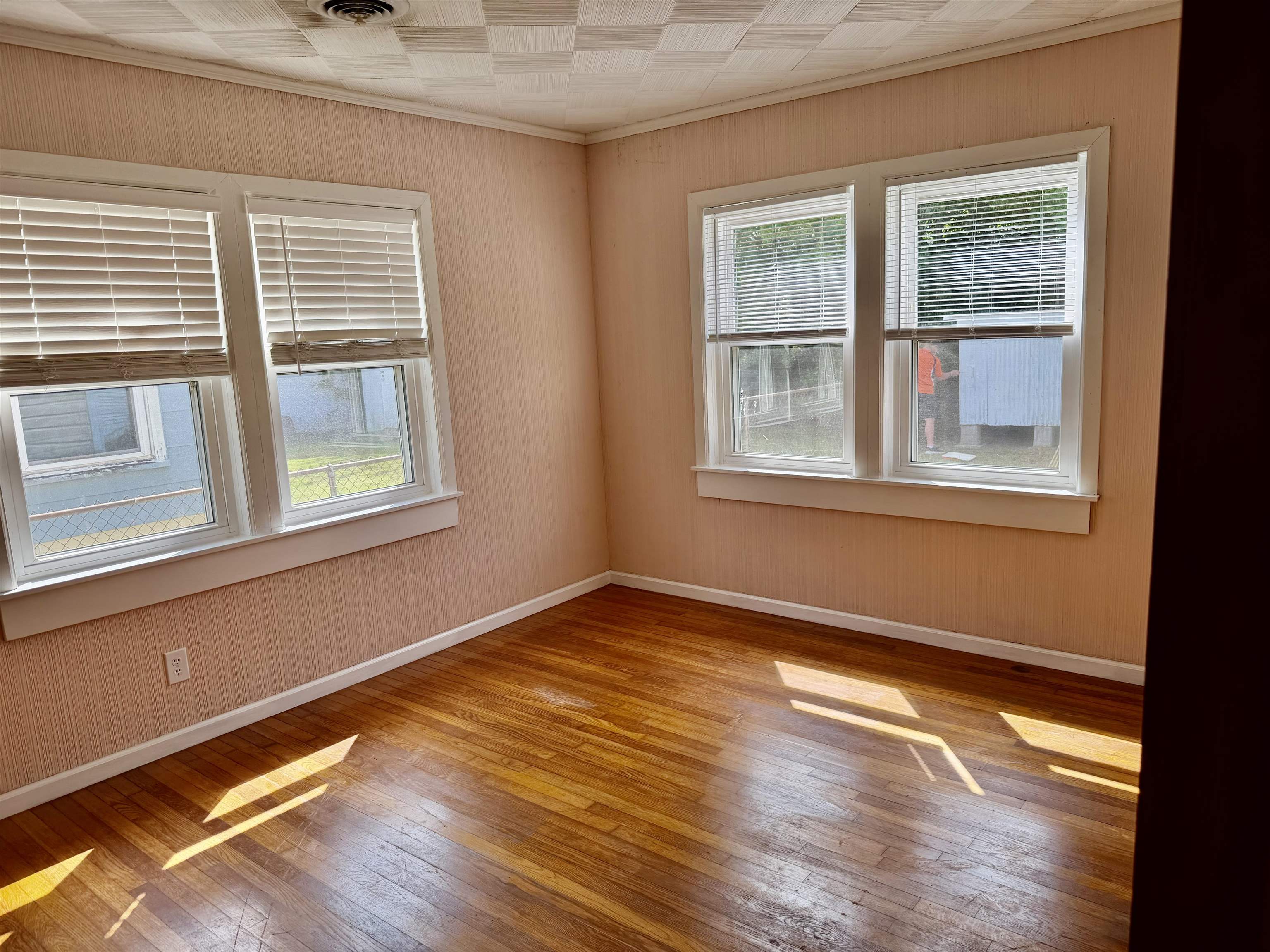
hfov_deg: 71.6
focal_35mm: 24
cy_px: 476
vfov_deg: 56.8
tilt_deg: -10.0
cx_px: 635
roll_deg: +2.9
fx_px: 881
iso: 80
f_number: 1.78
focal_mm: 6.76
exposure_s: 1/476
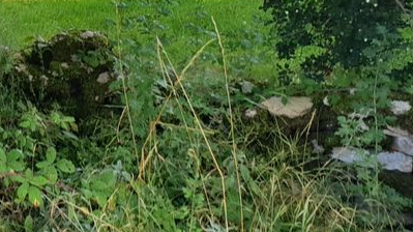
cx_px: -90
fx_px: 777
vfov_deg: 16.3
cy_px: -47
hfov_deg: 26.3
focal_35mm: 71
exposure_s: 1/288
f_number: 2.4
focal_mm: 4.3
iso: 50
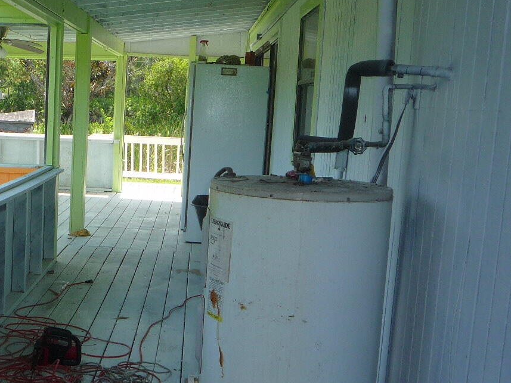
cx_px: 109
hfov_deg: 33.4
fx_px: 827
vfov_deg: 26.1
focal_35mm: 56
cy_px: 227
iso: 100
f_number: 4
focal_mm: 5.2
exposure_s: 1/200
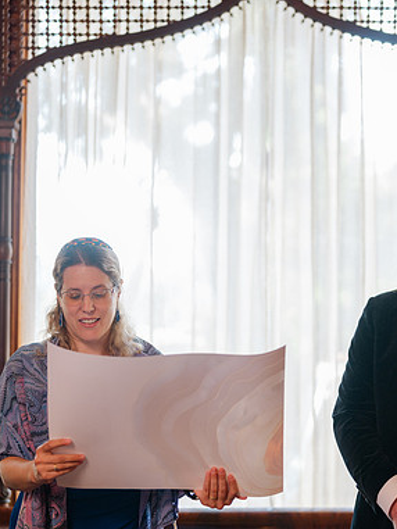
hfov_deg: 19.9
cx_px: 257
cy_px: 267
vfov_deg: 26.3
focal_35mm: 74
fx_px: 1131
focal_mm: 50
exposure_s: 1/125
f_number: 1.8
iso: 160
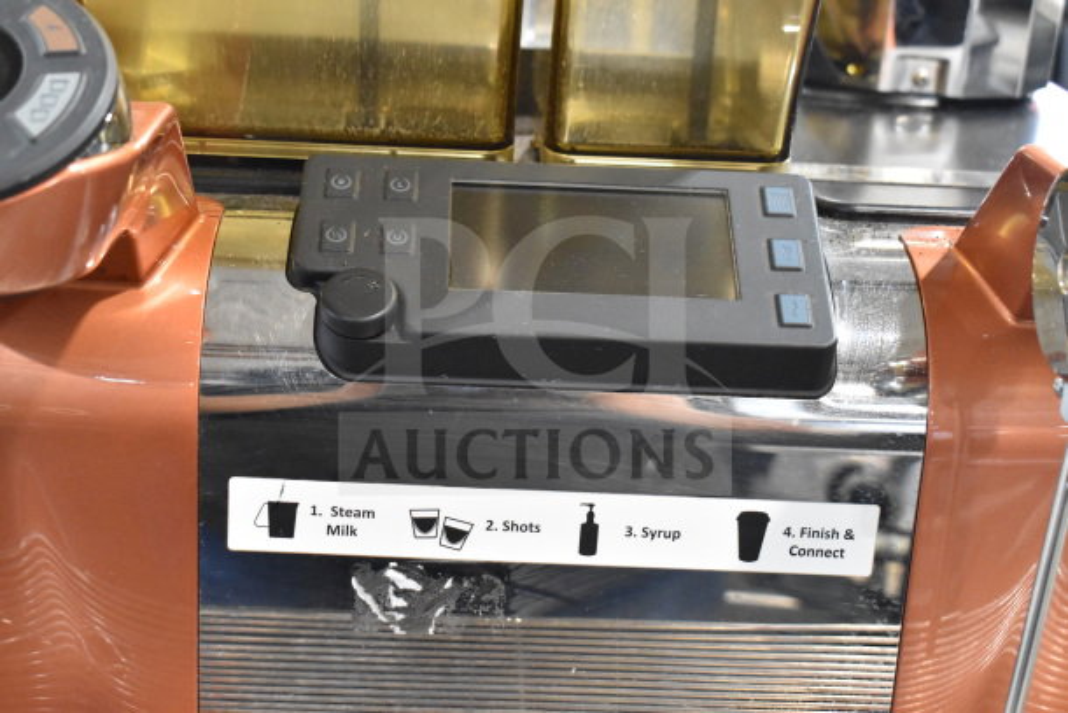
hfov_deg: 33.4
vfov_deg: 22.6
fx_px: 1780
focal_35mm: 60
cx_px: 534
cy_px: 356
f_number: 6.3
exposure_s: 1/160
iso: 6400
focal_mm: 40
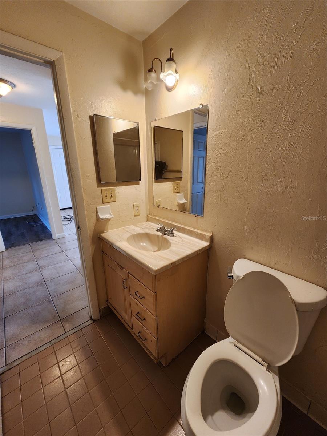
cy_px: 218
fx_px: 164
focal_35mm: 13
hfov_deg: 89.9
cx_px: 164
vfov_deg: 106.2
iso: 100
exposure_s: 1/60
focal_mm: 2.2
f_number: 2.2
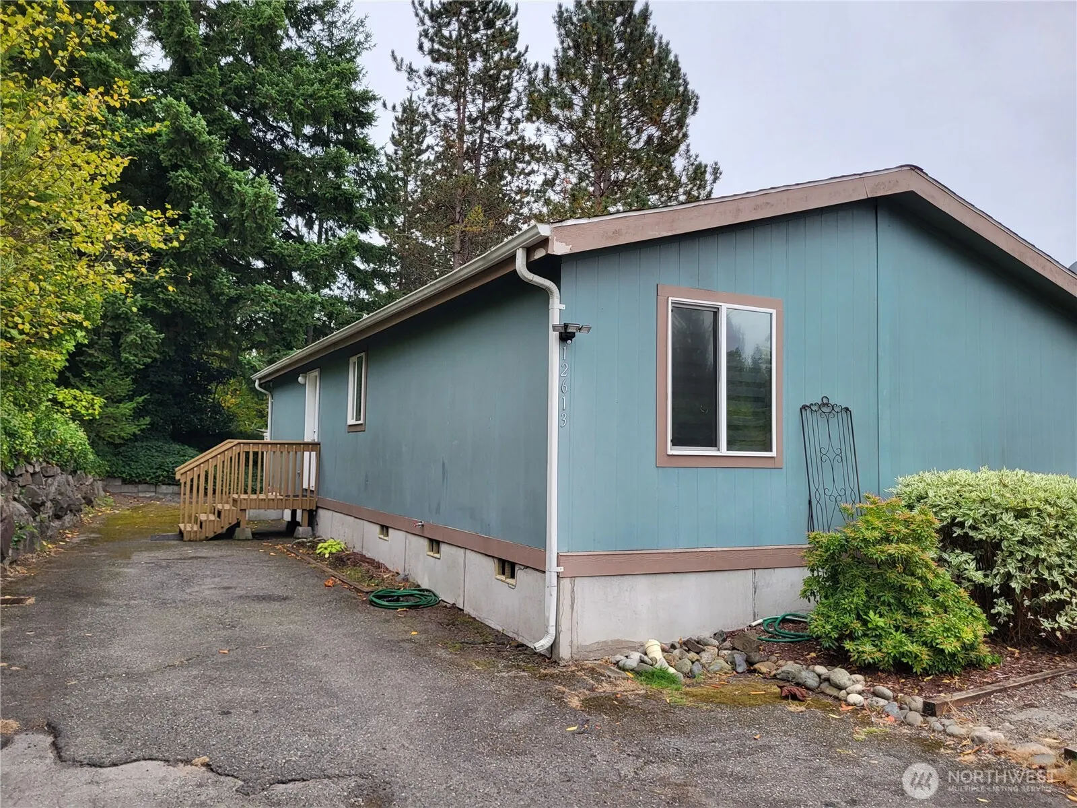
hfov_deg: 67.3
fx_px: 809
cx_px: 538
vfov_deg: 53.1
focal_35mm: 26
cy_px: 404
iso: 40
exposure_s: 1/269
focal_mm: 5.4
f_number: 1.8
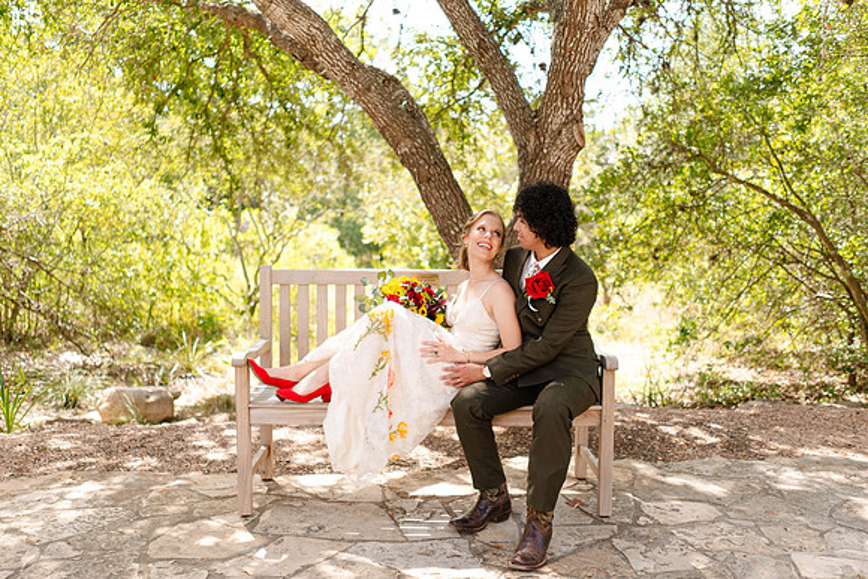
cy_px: 290
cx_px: 434
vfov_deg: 37.9
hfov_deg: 54.4
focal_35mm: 35
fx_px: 844
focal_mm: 35
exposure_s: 1/800
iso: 200
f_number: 2
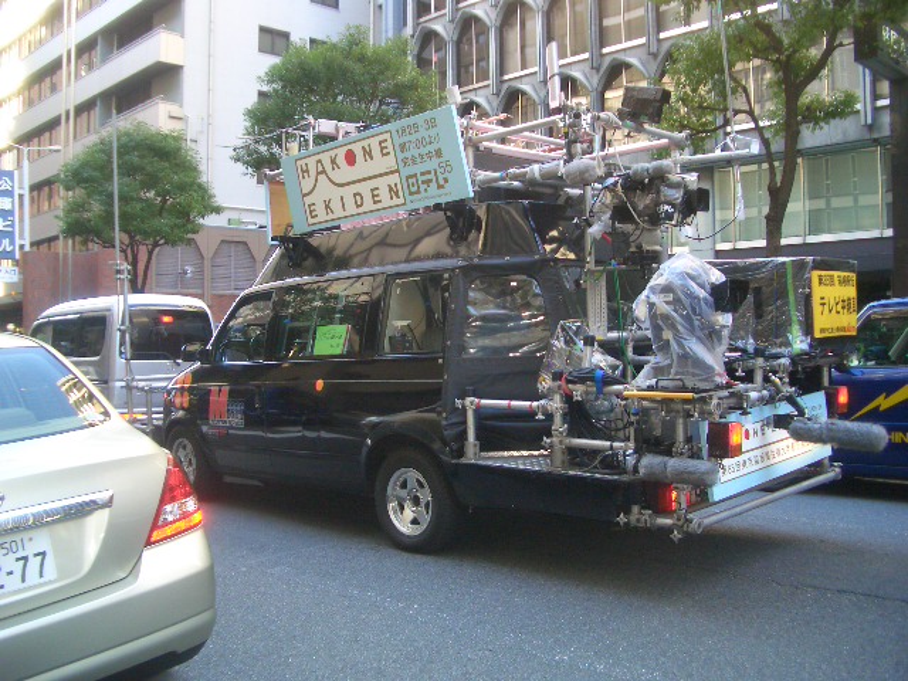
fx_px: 918
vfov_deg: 40.7
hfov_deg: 52.6
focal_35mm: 35
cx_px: 454
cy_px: 340
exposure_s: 1/60
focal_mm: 5.8
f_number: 2.6
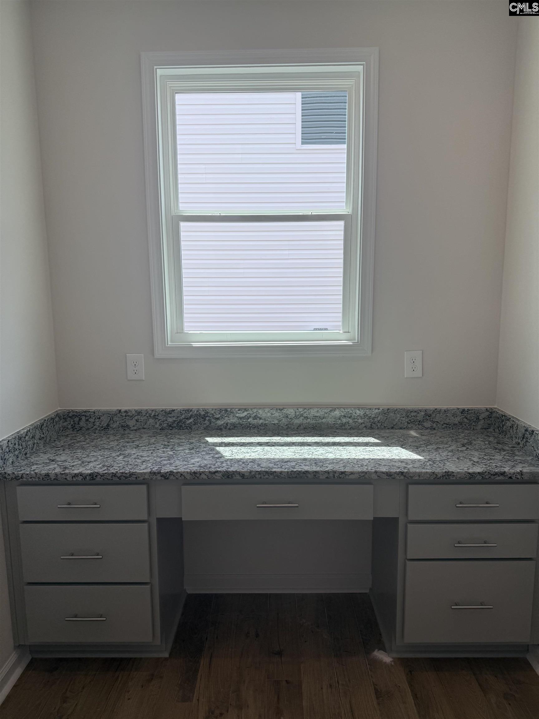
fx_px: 498
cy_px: 360
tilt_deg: -6.7
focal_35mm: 24
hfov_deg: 56.8
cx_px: 270
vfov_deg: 71.6
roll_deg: +0.6
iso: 80
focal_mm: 6.76
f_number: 1.78
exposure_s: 1/1032
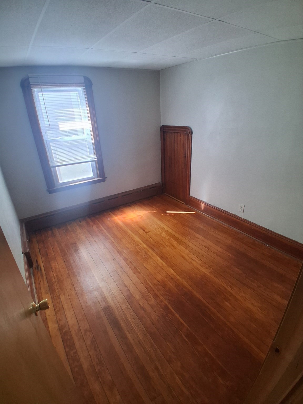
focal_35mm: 17
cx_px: 152
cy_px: 202
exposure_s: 1/60
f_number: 2.2
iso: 100
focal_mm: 1.4
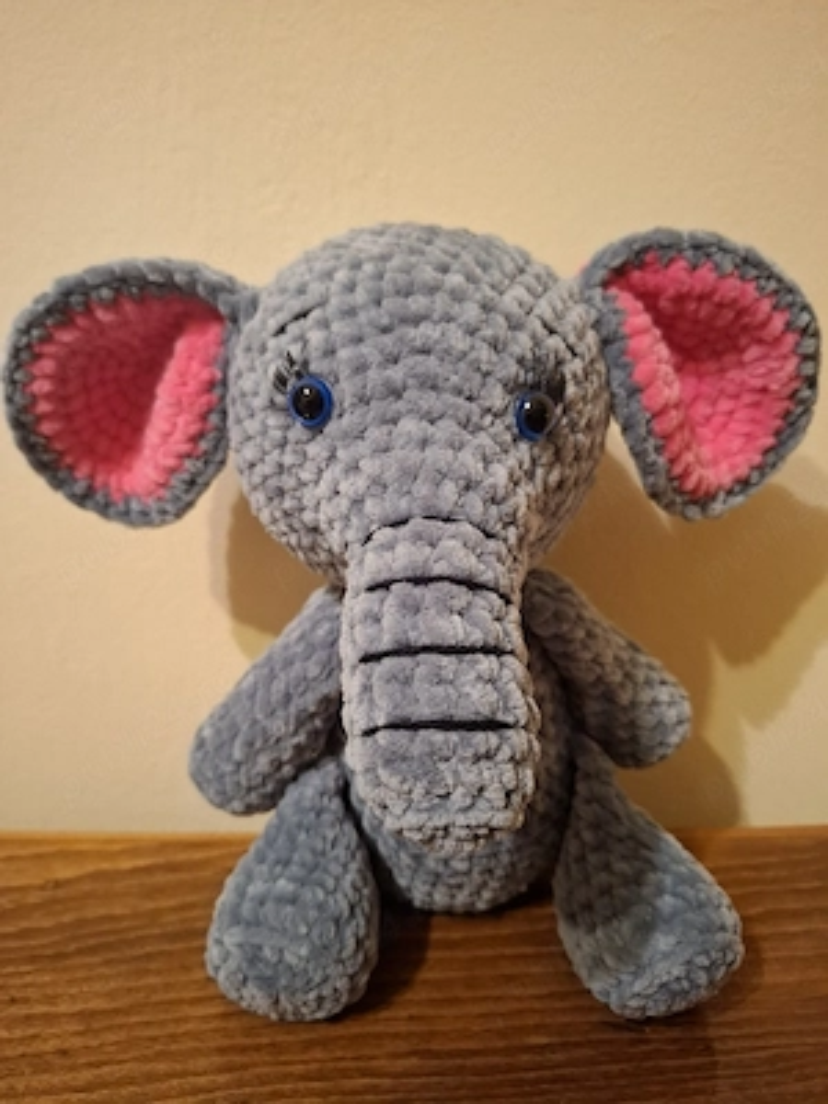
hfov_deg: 58.9
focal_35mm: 23
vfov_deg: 73.9
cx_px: 414
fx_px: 734
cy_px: 552
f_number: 1.8
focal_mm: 5.54
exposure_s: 1/25
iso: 500
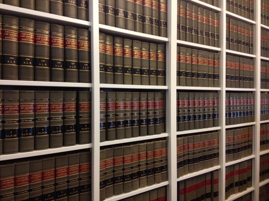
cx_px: 134
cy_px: 100
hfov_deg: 52.6
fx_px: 272
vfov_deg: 40.7
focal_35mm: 35
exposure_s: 1/20
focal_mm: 4.28
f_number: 2.4
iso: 160
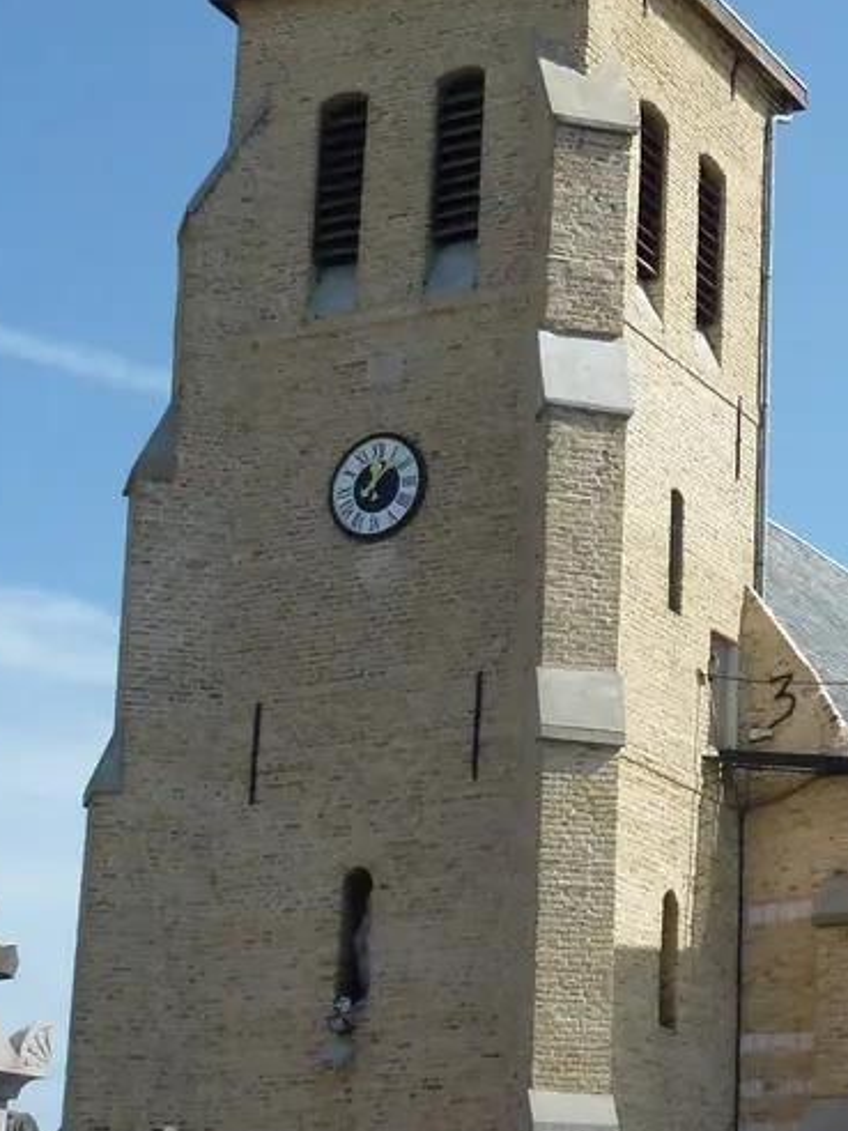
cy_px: 726
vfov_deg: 24.9
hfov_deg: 18.1
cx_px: 958
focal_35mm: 78
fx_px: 2548
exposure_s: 1/1300
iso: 100
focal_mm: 5.4
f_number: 3.5
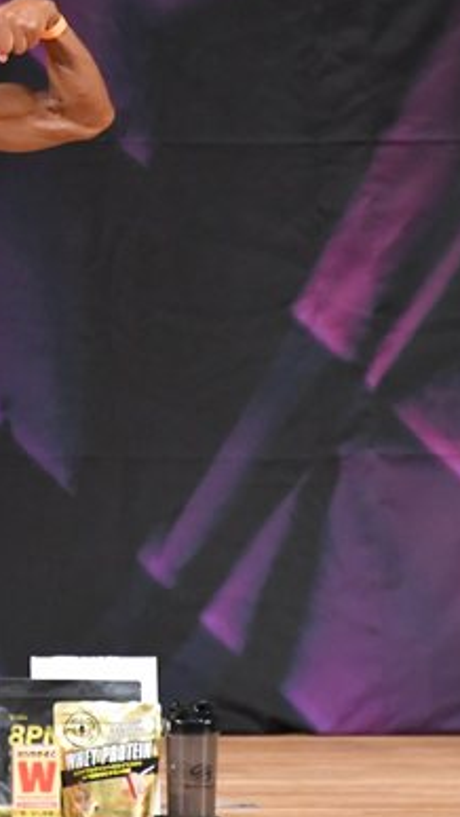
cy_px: 357
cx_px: -100
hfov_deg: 1.8
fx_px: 14318
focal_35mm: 661
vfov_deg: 3.3
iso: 5600
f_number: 5.6
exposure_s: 1/400
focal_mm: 210
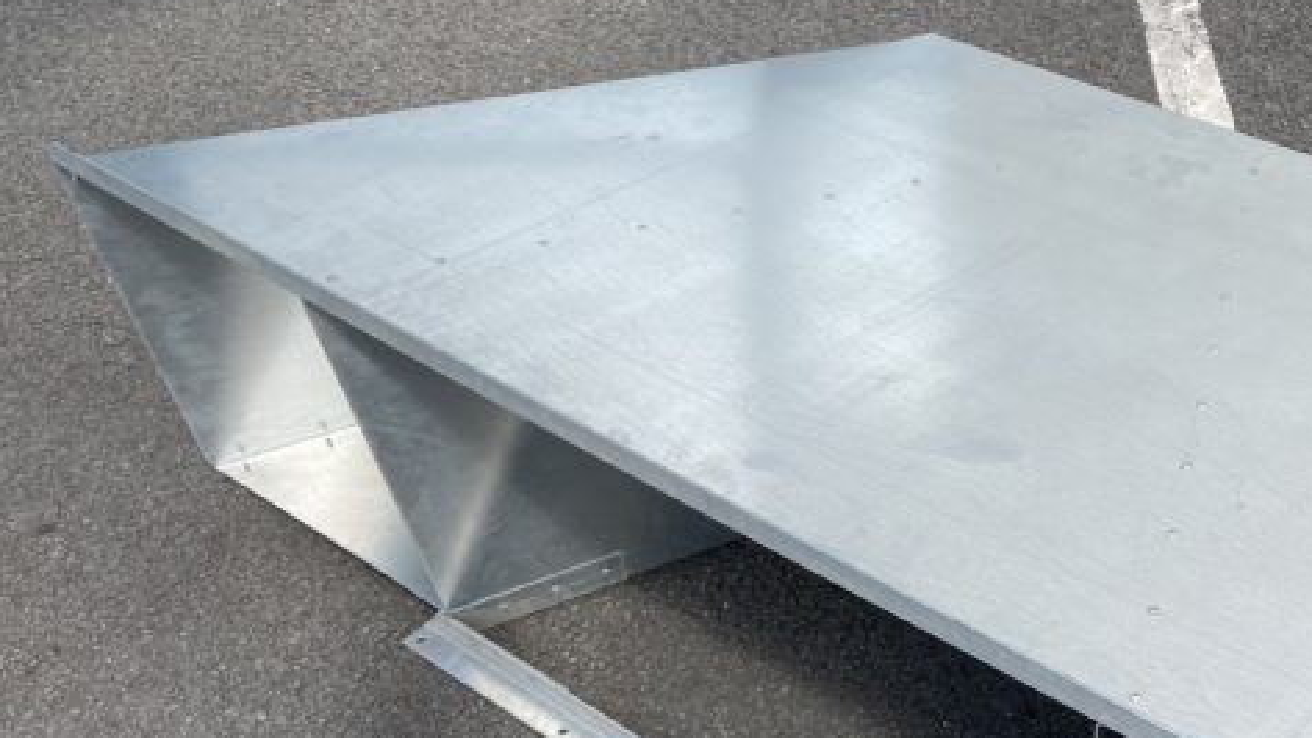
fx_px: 1600
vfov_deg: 24.9
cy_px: 713
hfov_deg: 42.9
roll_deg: +4.0
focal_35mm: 46
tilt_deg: -44.9
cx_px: 1018
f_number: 1.6
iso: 32
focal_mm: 4.2
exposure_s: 1/2353
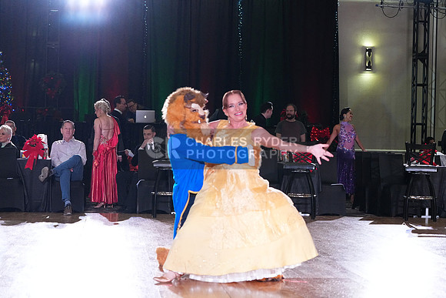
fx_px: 1004
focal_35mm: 81
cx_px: 223
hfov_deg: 25.1
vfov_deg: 16.9
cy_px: 149
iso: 6400
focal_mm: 81
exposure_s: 1/400
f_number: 5
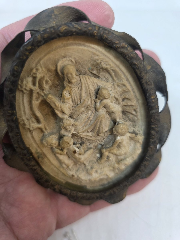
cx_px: 90
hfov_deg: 58.9
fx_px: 159
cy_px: 120
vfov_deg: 73.9
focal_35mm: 23
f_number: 1.7
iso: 64
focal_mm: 6.3
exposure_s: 1/100
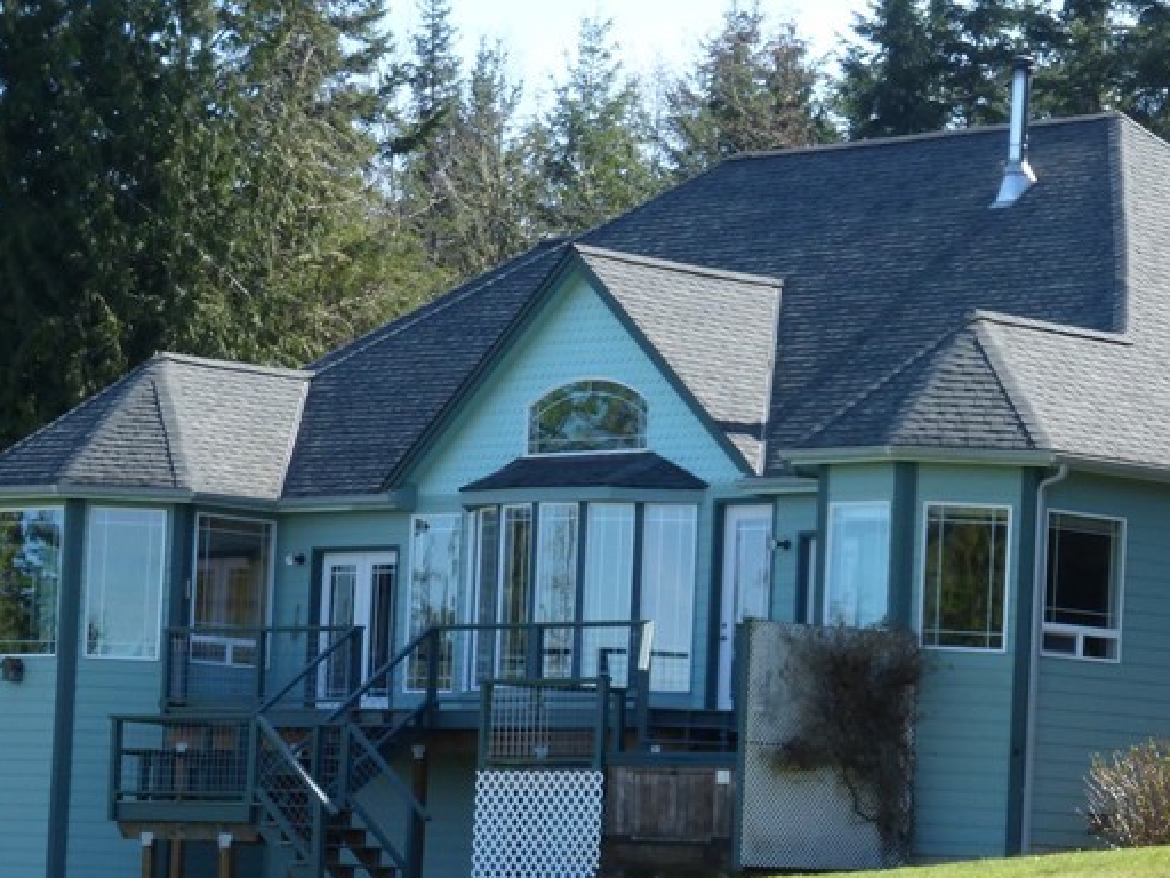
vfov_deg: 9.4
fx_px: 5340
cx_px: 846
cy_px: 601
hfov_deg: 12.5
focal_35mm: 158
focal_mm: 13.3
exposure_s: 1/200
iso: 100
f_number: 5
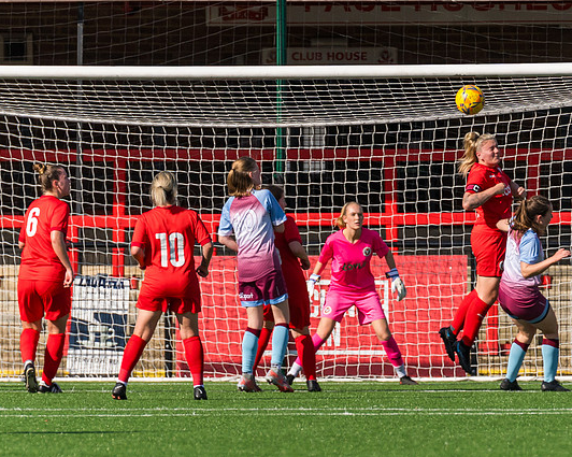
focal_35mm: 803
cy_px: 297
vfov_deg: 1.9
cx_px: 359
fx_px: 13587
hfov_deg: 2.4
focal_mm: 300
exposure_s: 1/4000
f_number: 4
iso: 400
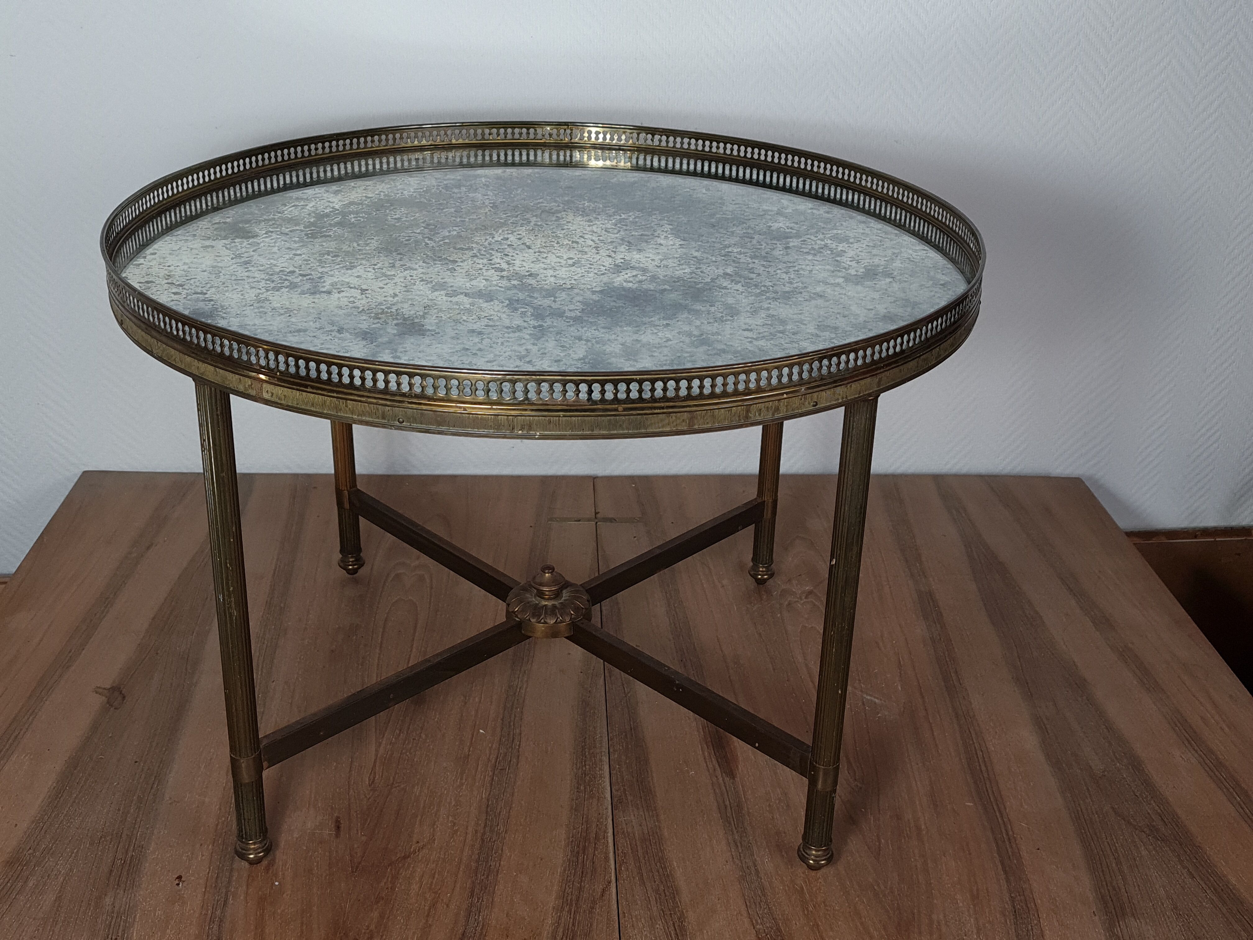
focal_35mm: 26
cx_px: 626
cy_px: 470
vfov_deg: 53.1
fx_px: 941
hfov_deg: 67.3
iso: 80
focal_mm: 5.4
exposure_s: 1/100
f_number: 1.8
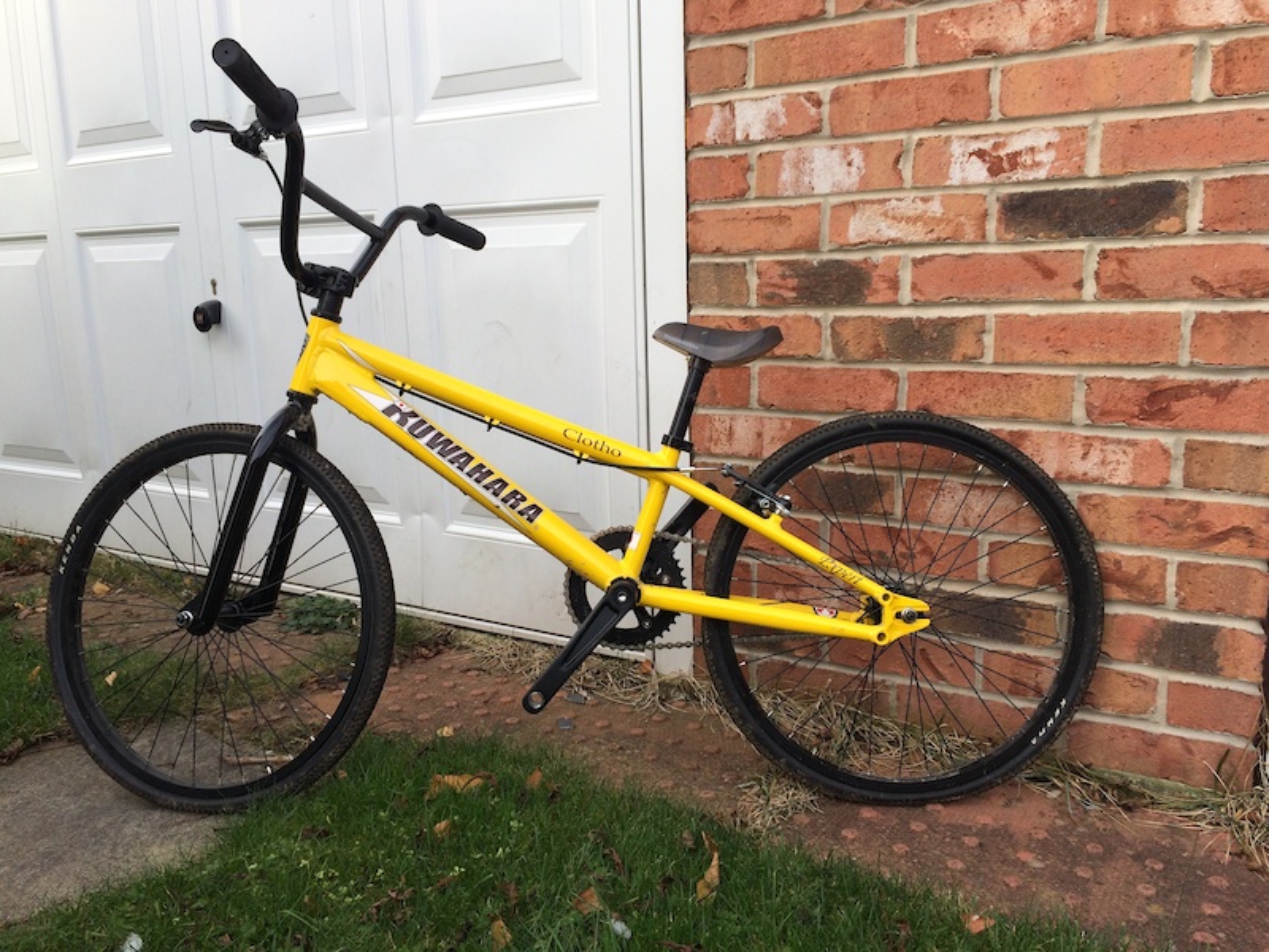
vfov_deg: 48.2
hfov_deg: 61.7
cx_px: 634
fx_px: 1063
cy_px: 476
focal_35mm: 29
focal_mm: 4.15
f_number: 2.2
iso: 32
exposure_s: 1/394
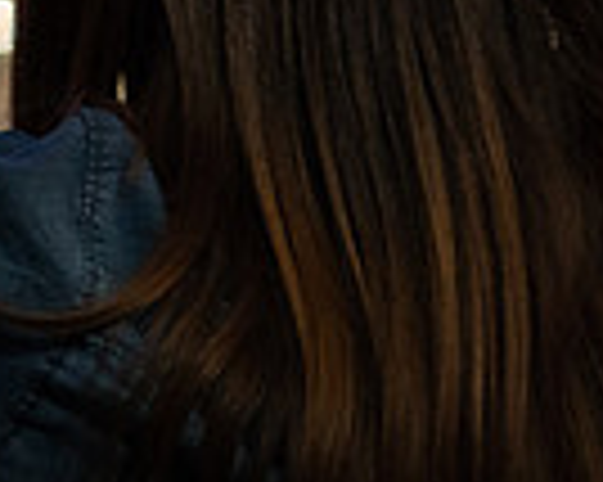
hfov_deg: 5.8
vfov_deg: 4.6
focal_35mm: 331
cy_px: -523
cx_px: 63
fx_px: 5903
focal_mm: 70
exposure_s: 1/60
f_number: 2.8
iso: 1250
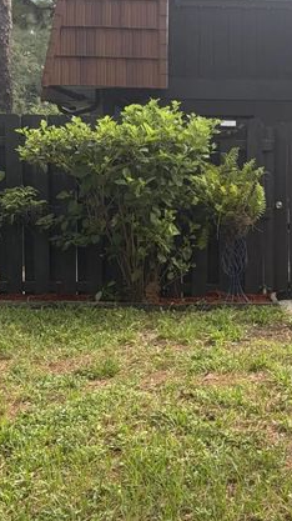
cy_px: 198
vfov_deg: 35.9
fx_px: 800
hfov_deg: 20.3
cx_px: 266
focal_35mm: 58
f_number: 1.6
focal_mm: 5.96
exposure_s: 1/724
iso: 64
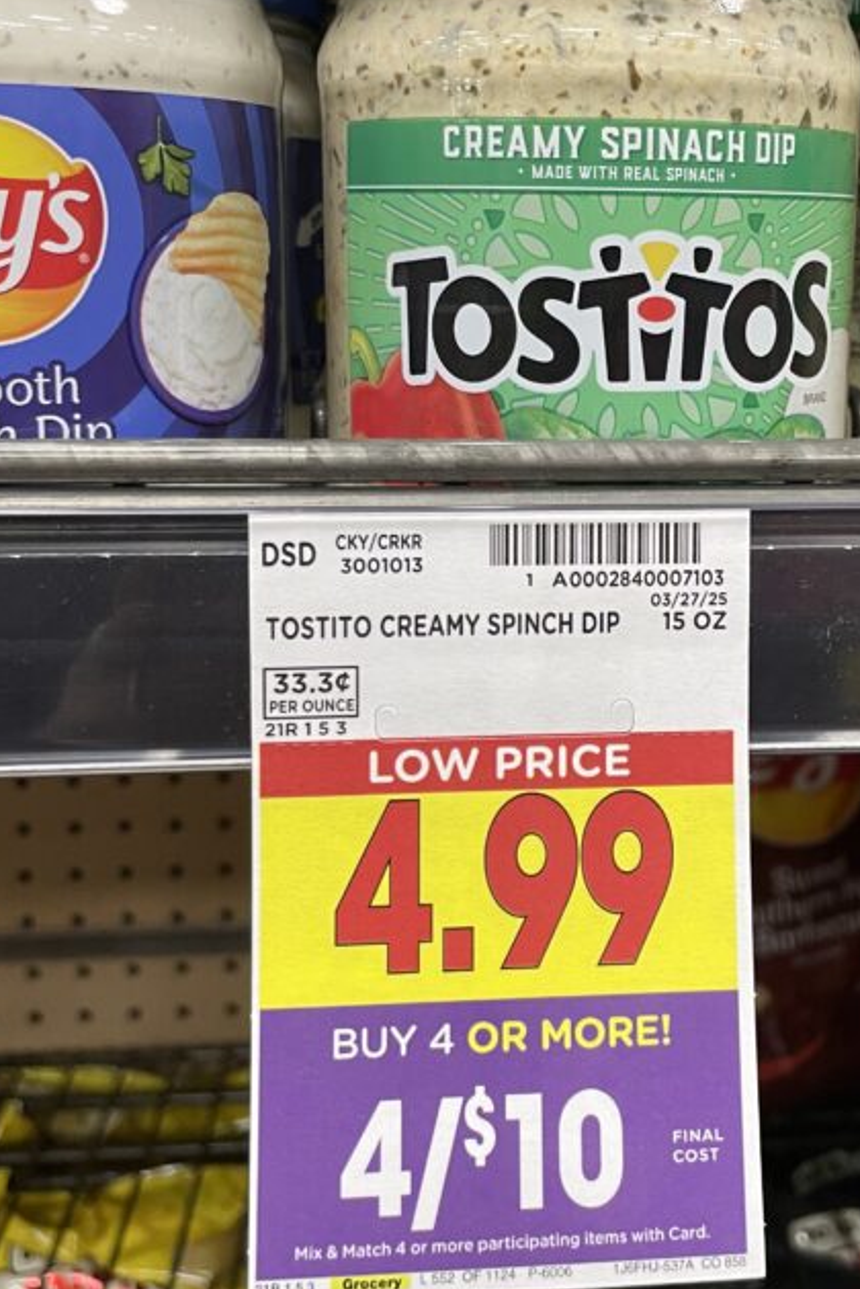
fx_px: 1575
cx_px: 598
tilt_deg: -8.2
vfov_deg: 44.2
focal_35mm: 44
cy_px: 506
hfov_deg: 30.2
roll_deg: -0.4
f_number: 1.6
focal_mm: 4.2
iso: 100
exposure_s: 1/60
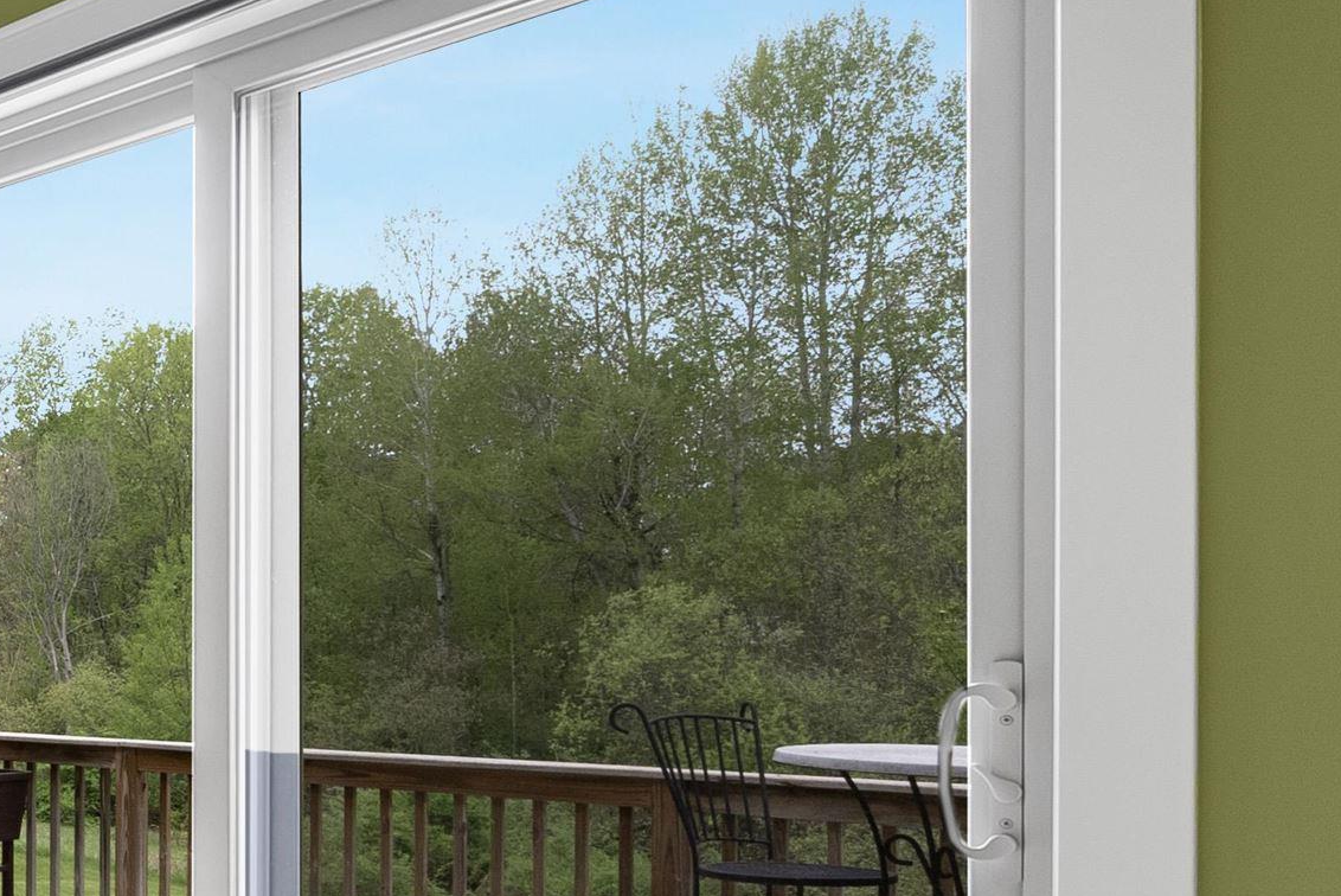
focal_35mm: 40
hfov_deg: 35.2
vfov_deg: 32.5
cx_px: -353
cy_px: 675
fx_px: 1507
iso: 1250
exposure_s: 1/40
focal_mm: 14.9
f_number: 9
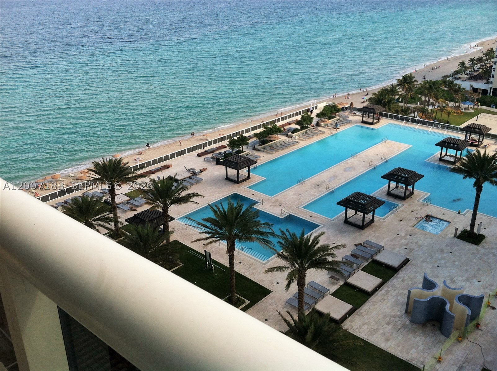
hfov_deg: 52.7
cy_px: 186
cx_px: 248
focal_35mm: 35
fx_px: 502
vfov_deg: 40.6
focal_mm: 3.85
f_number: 2.8
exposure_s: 1/588
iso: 80
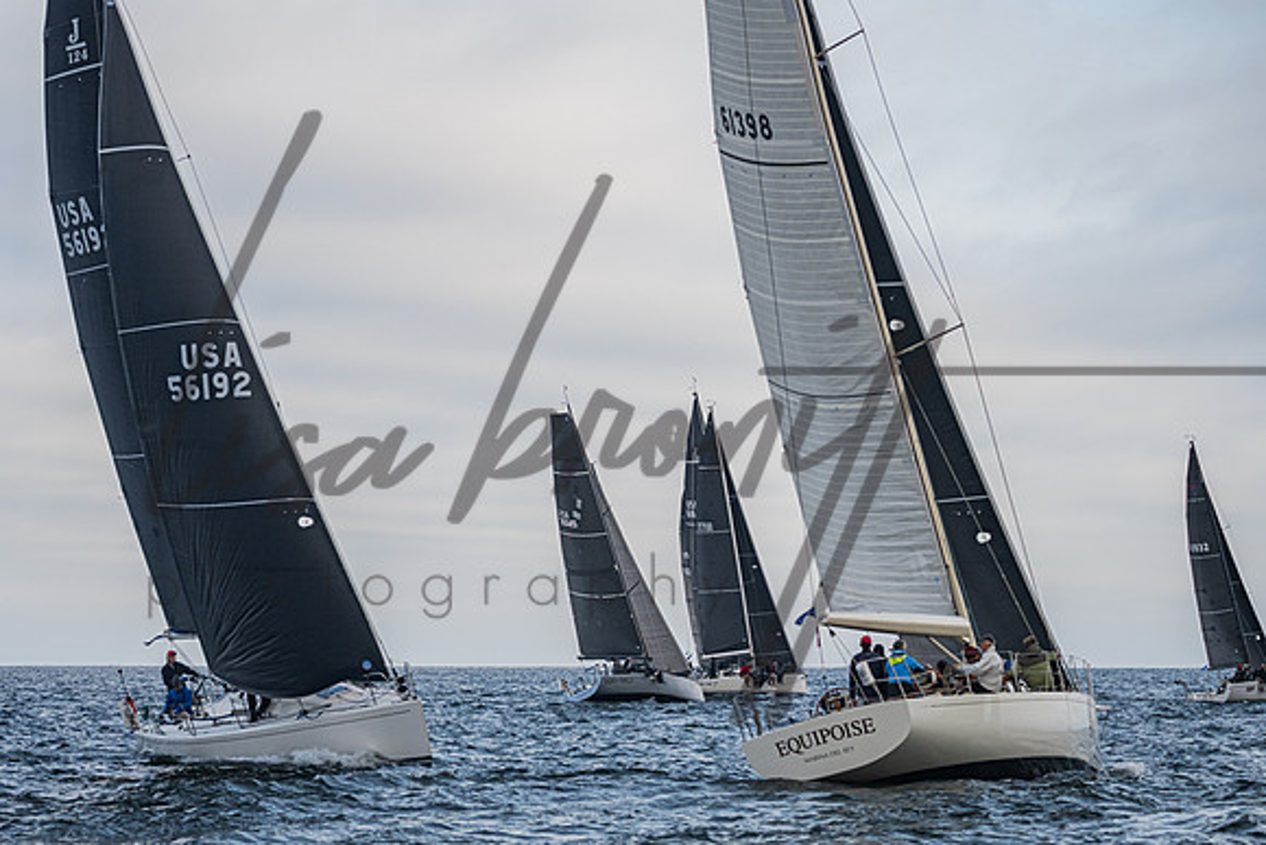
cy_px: 515
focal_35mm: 125
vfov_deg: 10.9
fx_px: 4414
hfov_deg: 16.3
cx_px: 494
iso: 400
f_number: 5.6
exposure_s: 1/2000
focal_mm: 100
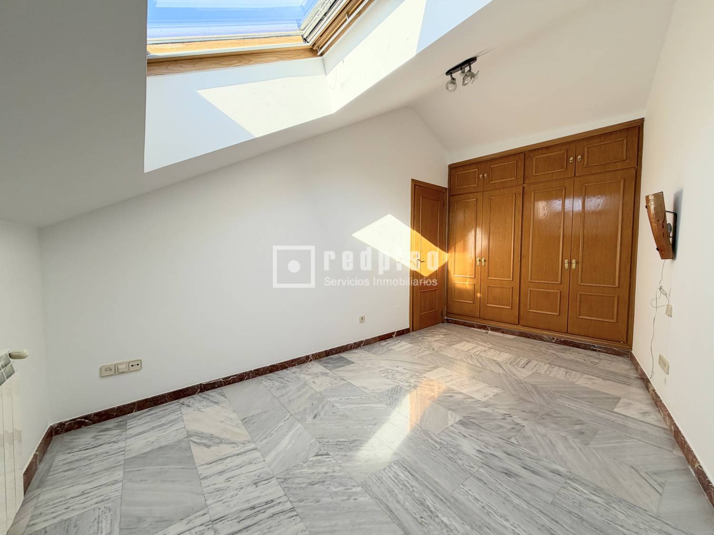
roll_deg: +0.4
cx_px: 357
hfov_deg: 102.1
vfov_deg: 85.7
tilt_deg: -2.9
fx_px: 289
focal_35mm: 14
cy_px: 268
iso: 40
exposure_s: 1/232
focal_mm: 2.22
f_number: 2.2
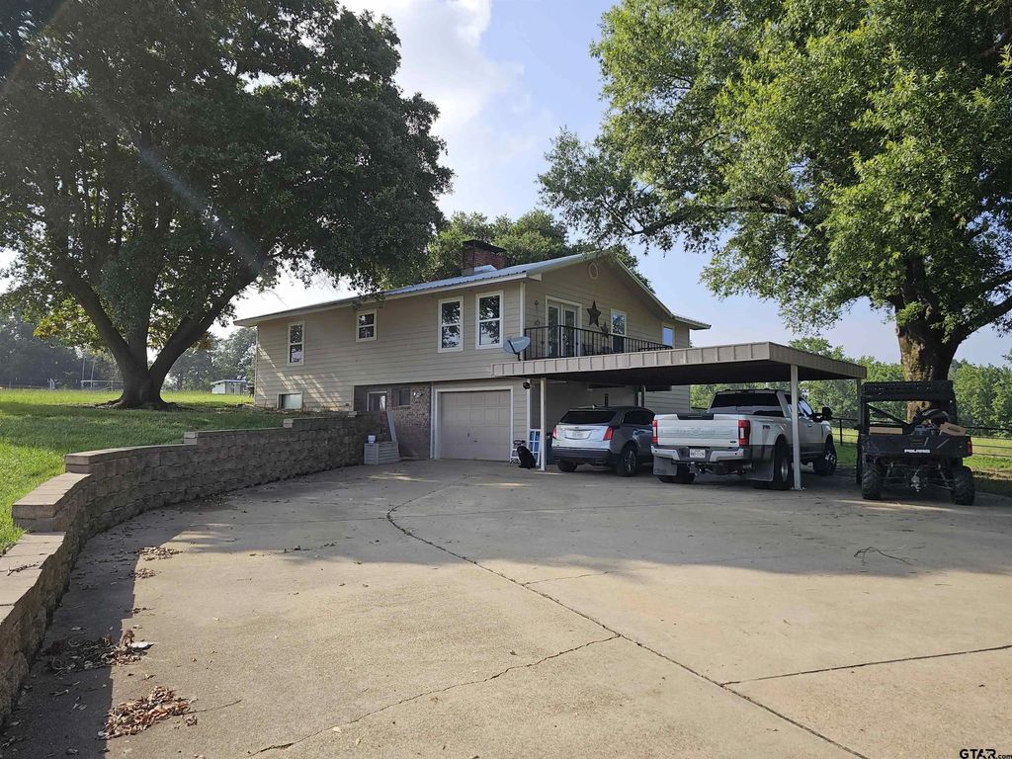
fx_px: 672
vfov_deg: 58.9
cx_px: 506
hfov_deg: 73.9
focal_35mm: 23
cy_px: 380
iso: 10
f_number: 1.7
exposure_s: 1/560
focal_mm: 6.3
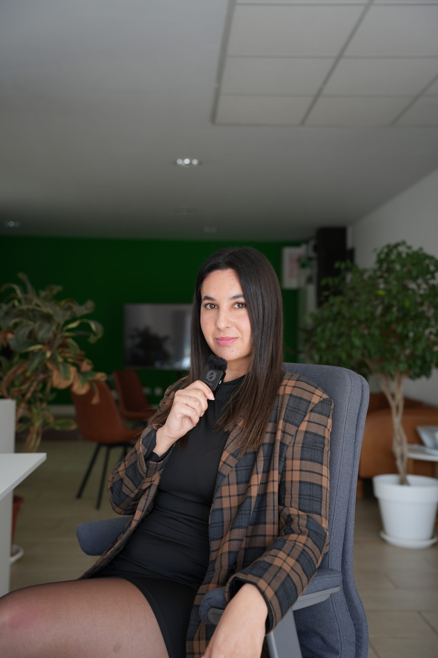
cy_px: 329
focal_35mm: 43
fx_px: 785
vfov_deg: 45.4
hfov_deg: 31.2
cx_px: 219
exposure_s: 1/60
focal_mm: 43
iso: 100
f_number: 3.2
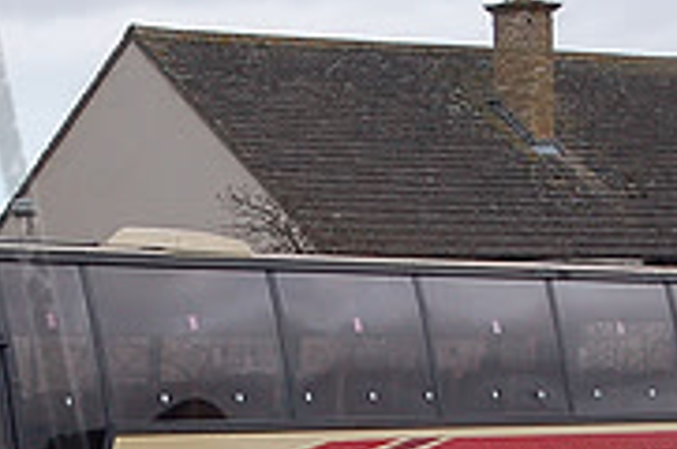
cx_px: 64
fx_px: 4149
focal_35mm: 221
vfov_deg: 6.2
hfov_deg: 9.3
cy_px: 470
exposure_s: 1/125
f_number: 5.3
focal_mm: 46
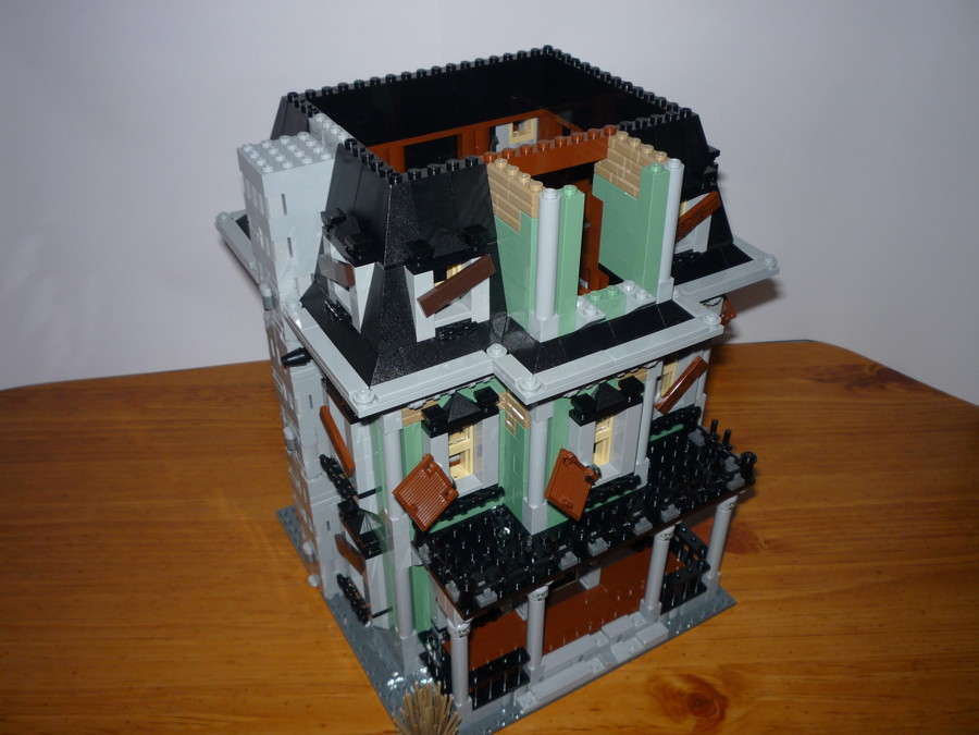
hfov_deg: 56.8
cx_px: 490
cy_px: 368
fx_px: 905
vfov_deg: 44.2
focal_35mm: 32
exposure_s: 1/30
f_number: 3.3
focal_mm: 5.2
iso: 100
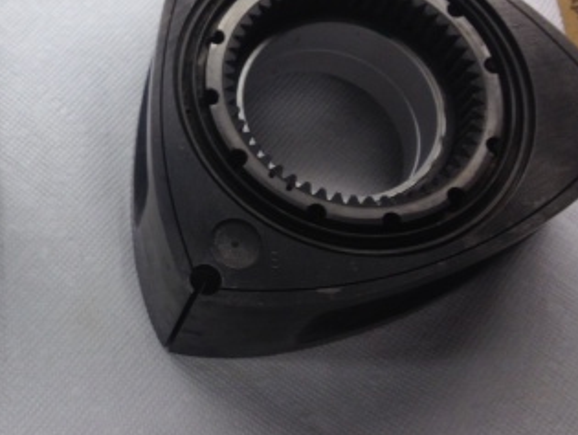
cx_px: 37
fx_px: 1187
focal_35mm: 71
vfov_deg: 20.6
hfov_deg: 26.3
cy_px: 103
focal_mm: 4.28
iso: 64
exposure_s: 1/120
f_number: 2.4
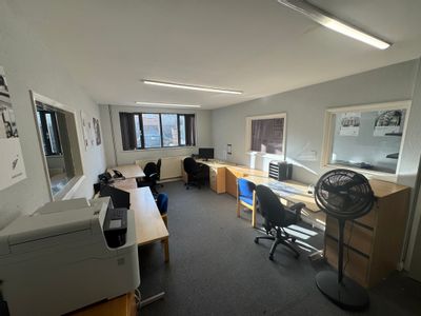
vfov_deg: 85.7
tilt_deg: -9.6
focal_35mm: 14
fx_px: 170
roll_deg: +1.3
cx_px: 210
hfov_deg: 102.1
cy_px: 158
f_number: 2.2
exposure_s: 1/146
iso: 40
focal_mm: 2.22
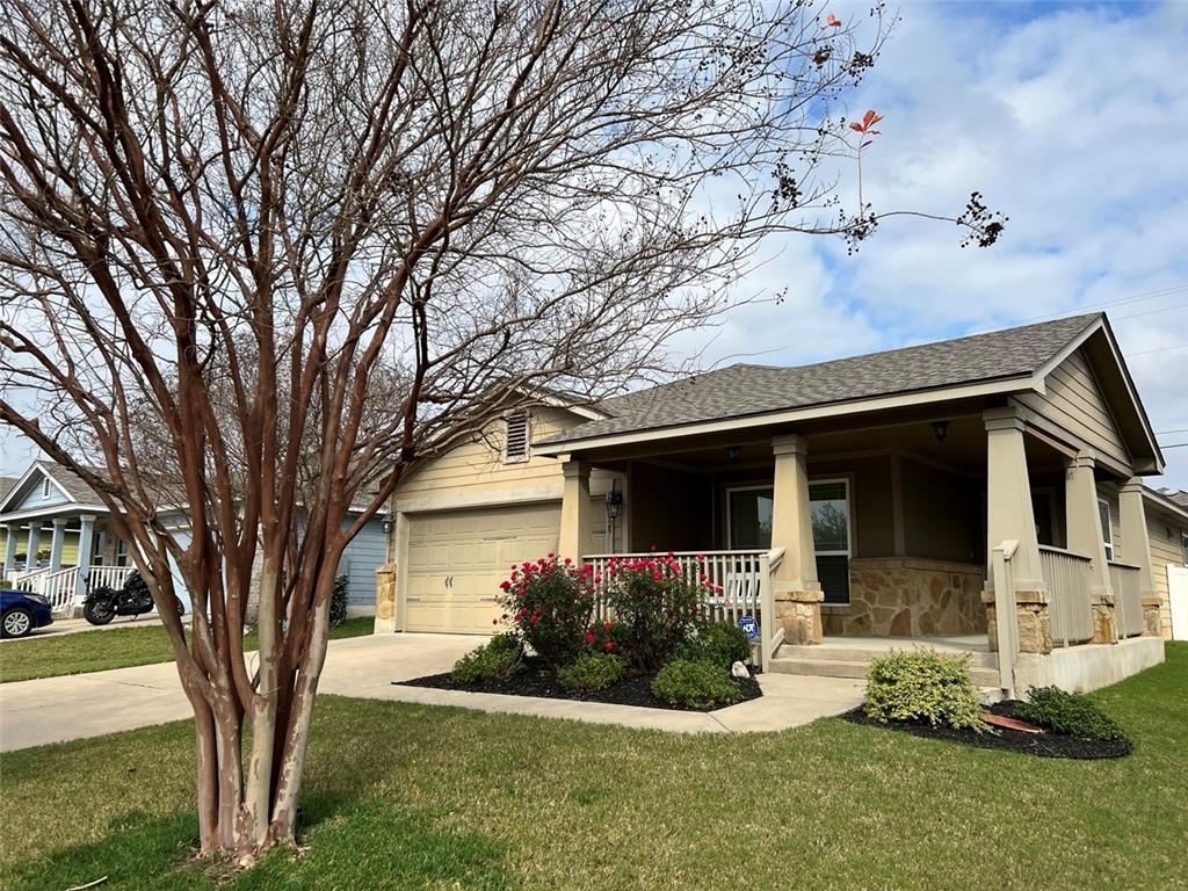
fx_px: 892
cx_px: 594
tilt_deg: +11.1
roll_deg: -0.1
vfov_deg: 53.1
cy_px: 446
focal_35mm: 26
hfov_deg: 67.3
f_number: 1.5
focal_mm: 5.7
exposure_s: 1/3968
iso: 50
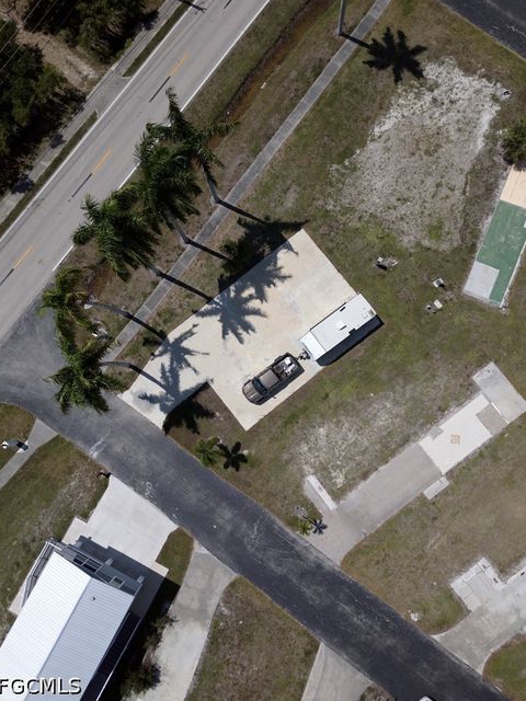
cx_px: 265
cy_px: 337
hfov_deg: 54.9
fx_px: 507
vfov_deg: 69.4
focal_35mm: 25
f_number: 1.7
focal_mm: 6.72
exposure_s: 1/640
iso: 150
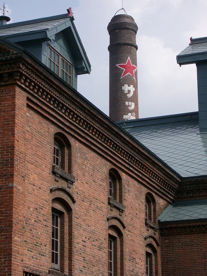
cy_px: 138
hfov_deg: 13.8
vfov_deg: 18.4
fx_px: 853
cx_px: 104
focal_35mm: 107
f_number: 7.7
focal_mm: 17.4
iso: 80
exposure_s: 1/320
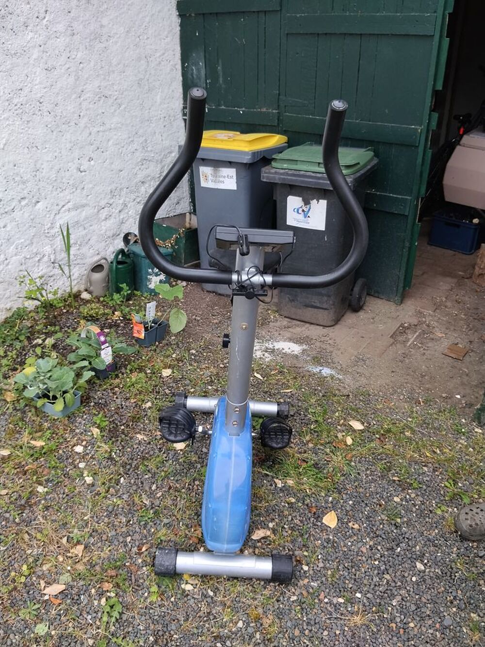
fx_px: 542
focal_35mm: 29
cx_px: 242
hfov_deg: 48.2
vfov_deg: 61.7
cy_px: 324
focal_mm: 3.96
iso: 64
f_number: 1.8
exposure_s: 1/100
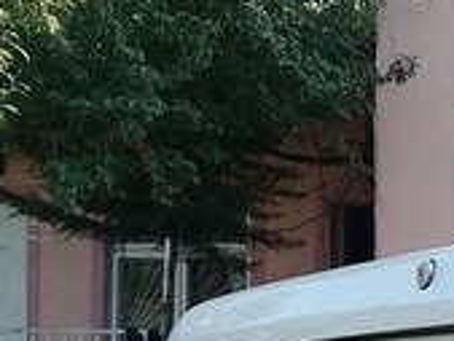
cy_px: 420
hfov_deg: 15.0
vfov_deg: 12.0
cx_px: 693
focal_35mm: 121
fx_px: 1588
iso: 50
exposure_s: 1/300
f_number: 2.2
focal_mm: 3.3
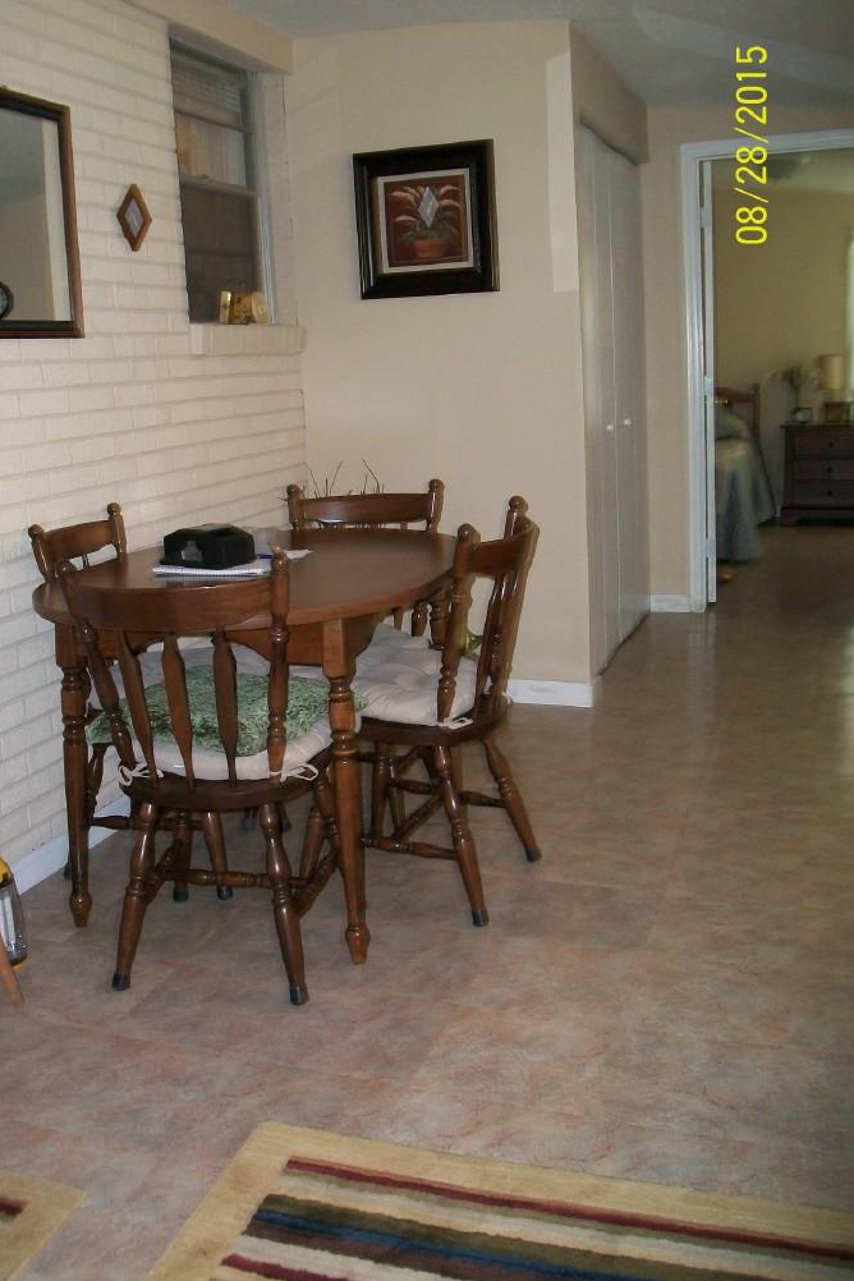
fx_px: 1210
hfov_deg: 38.8
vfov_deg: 55.8
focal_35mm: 34
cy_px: 634
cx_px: 369
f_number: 2.9
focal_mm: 5.7
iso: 160
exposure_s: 1/30
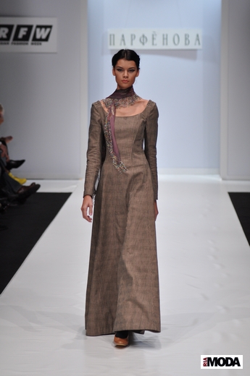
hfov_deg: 9.1
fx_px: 1568
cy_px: 188
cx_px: 125
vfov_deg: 13.7
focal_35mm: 150
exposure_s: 1/250
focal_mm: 100
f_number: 3.5
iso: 640
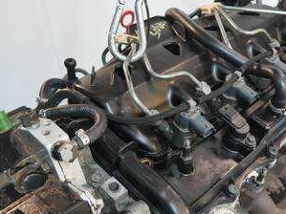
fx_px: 372
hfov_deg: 40.4
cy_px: 95
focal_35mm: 45
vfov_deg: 32.1
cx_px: 227
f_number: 3.5
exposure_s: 1/125
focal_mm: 14
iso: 800
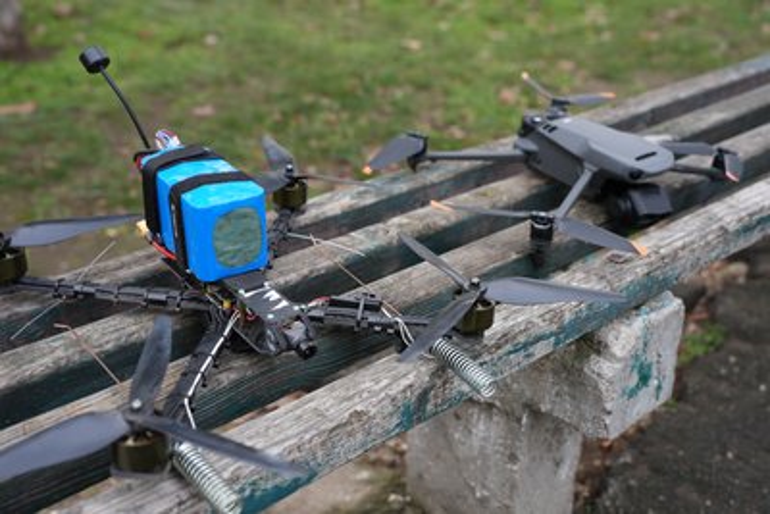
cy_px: 257
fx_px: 834
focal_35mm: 39
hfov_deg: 49.5
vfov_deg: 34.2
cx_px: 385
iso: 250
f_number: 4
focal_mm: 39
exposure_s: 1/160
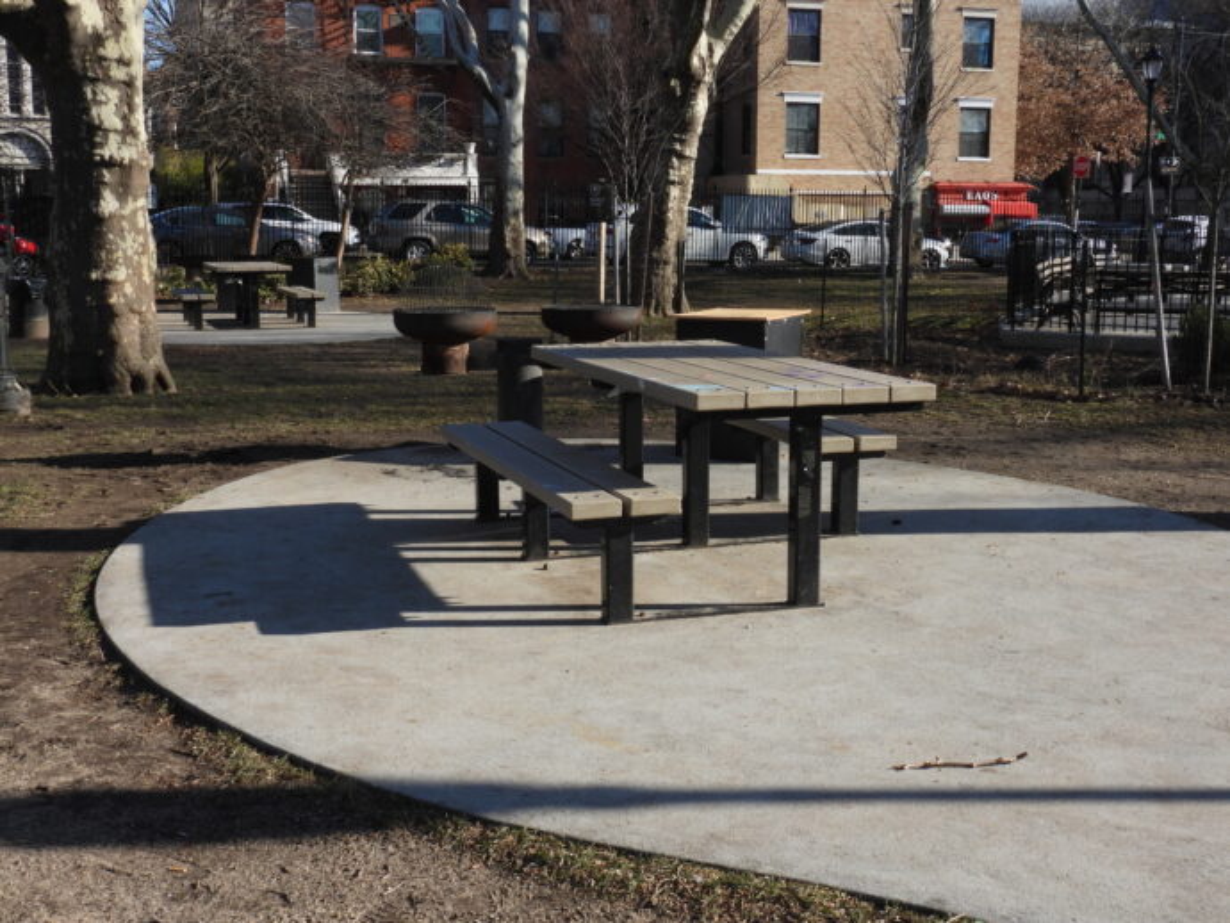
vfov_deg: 33.6
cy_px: 462
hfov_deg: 43.8
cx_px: 615
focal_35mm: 43
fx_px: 1528
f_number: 6.3
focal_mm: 7.7
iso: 100
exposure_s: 1/250
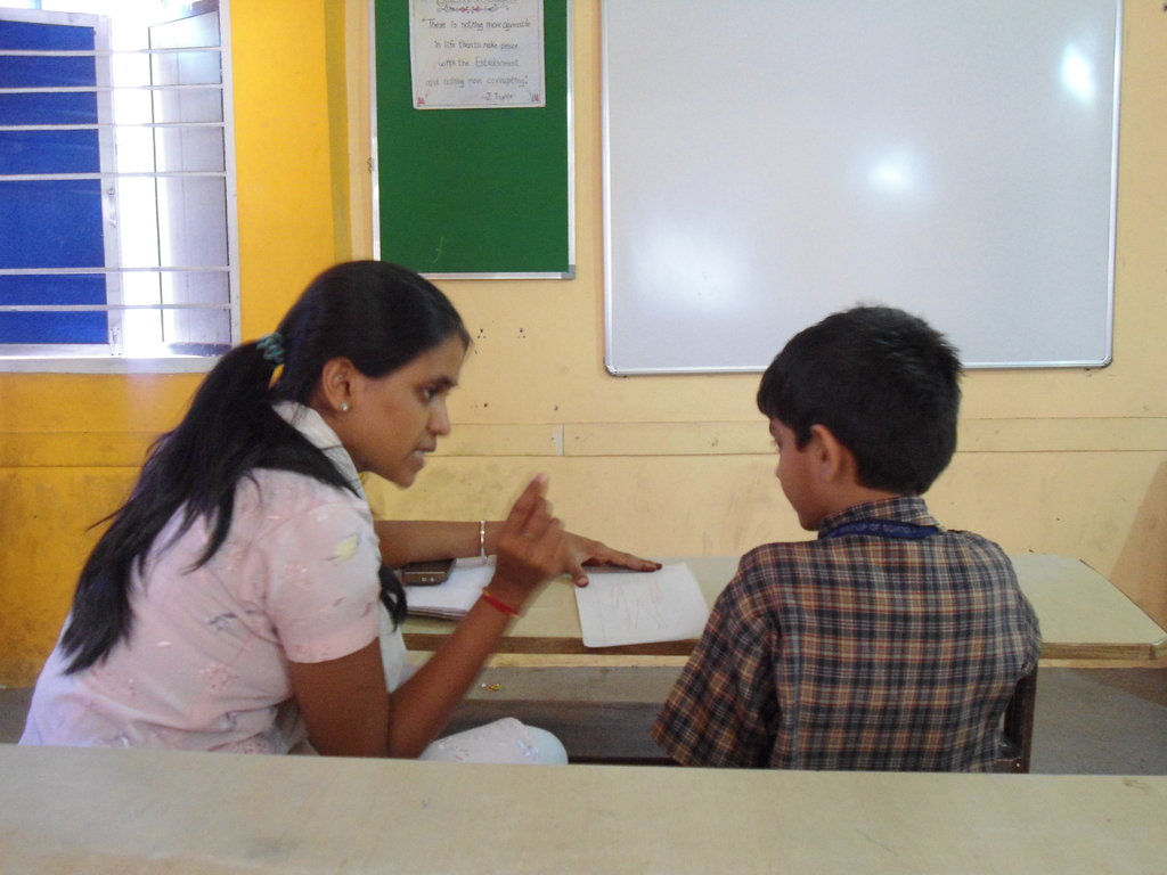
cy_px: 438
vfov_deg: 45.4
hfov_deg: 58.4
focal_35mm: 31
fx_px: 1045
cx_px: 584
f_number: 3
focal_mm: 5.6
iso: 400
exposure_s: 1/5
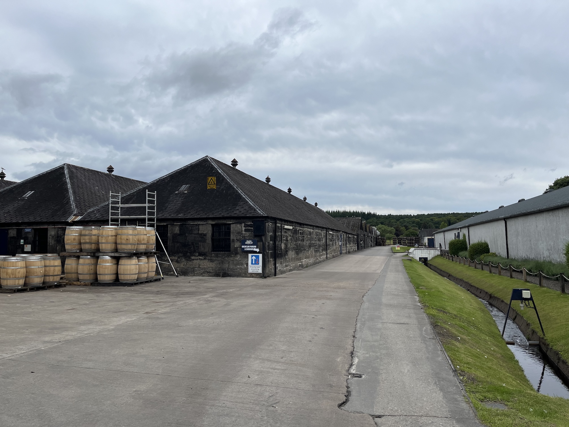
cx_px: 284
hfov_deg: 67.3
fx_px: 427
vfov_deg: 53.1
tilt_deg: +2.7
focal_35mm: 26
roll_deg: +0.9
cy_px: 214
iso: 50
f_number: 1.6
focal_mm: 5.1
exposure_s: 1/2632
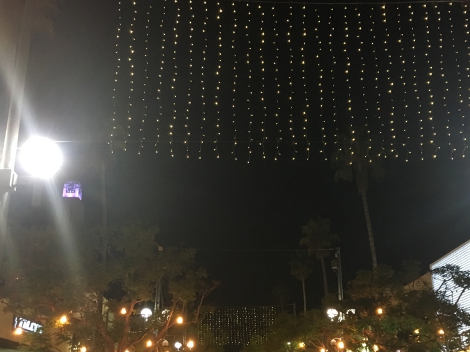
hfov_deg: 47.8
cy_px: 222
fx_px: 530
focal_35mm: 39
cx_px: 259
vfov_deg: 36.6
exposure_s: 1/17
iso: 200
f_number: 2.2
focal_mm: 4.15
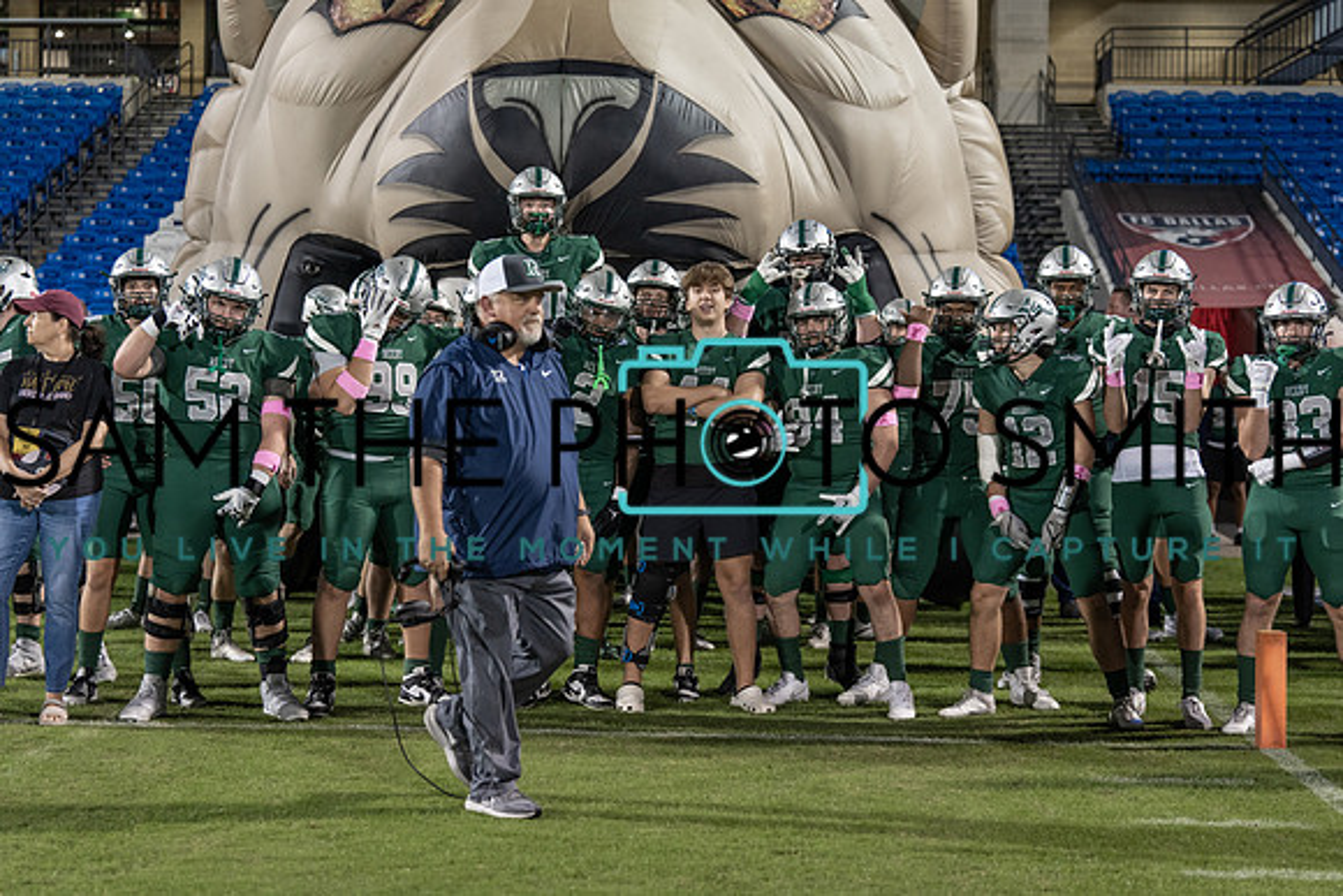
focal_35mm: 70
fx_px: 2612
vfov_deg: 19.5
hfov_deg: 28.8
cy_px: 448
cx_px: 672
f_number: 3.2
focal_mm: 70
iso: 1250
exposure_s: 1/320
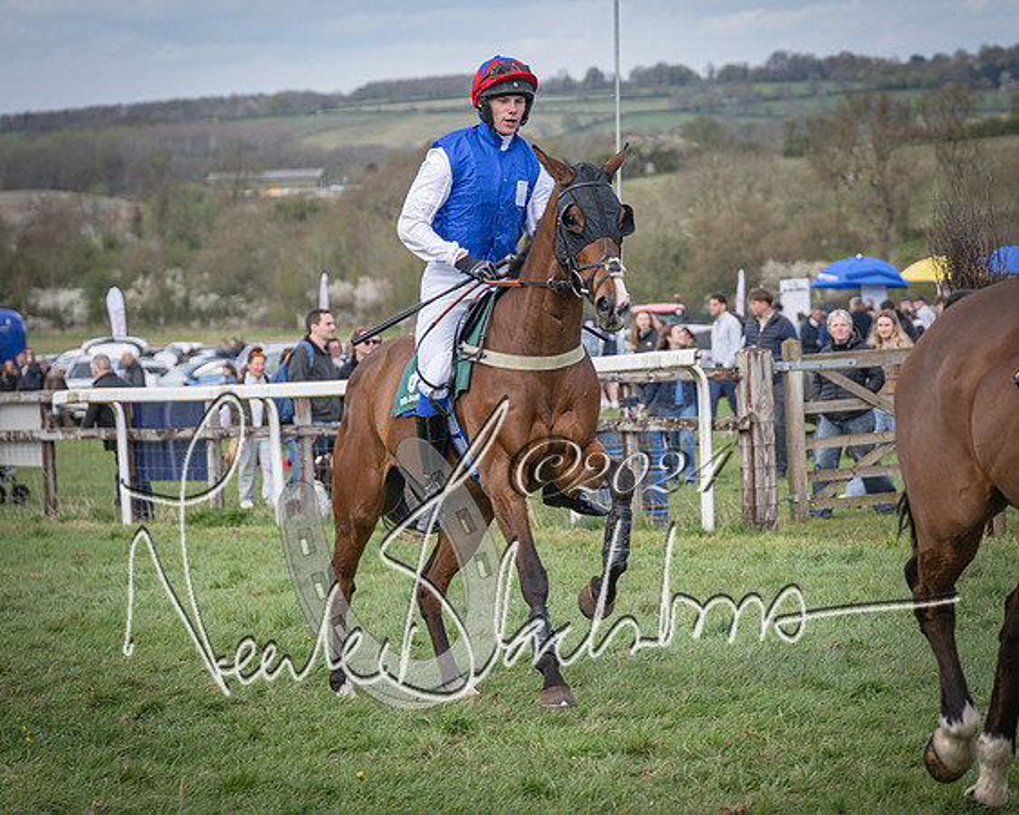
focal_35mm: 179
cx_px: 490
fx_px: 5404
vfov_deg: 8.6
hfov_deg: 10.8
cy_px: 376
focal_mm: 70
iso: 100
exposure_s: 1/1000
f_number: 2.8
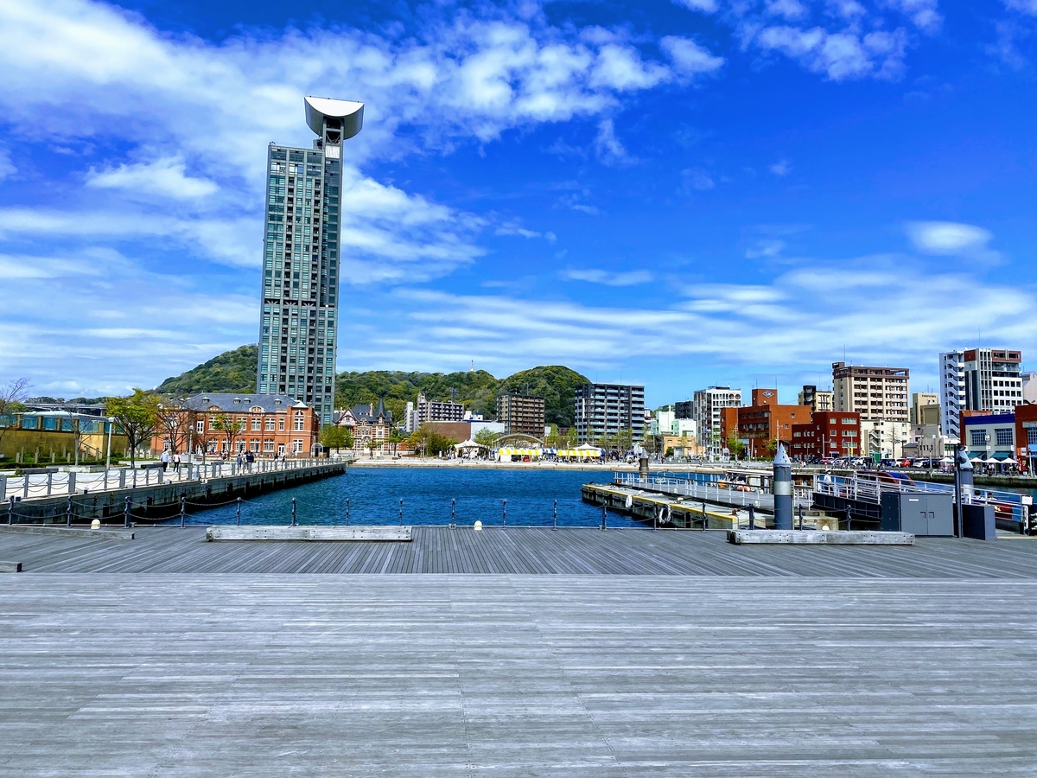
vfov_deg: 53.1
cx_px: 518
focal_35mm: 26
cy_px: 389
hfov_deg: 67.3
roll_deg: -1.5
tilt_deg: +2.9
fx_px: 779
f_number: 1.8
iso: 32
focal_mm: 4.25
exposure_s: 1/4115
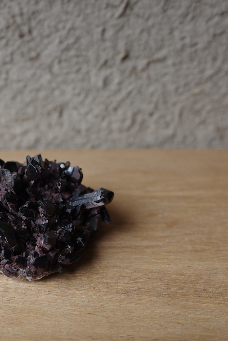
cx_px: 0
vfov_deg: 32.9
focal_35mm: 61
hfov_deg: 21.5
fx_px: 579
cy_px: 170
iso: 200
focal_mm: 26
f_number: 2.8
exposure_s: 1/125
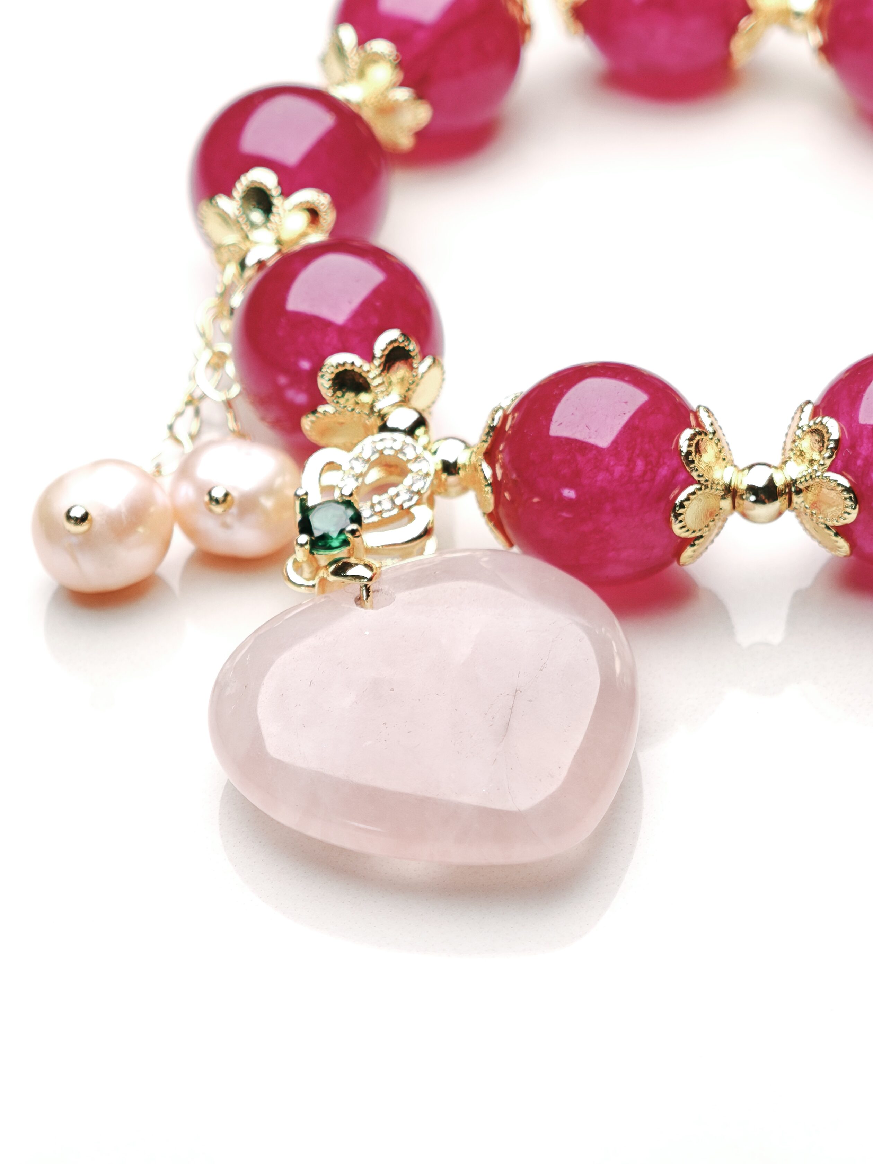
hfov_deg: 11.6
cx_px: 436
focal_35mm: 128
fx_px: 4304
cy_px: 582
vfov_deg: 15.4
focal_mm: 11.5
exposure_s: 1/410
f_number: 1.8
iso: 50
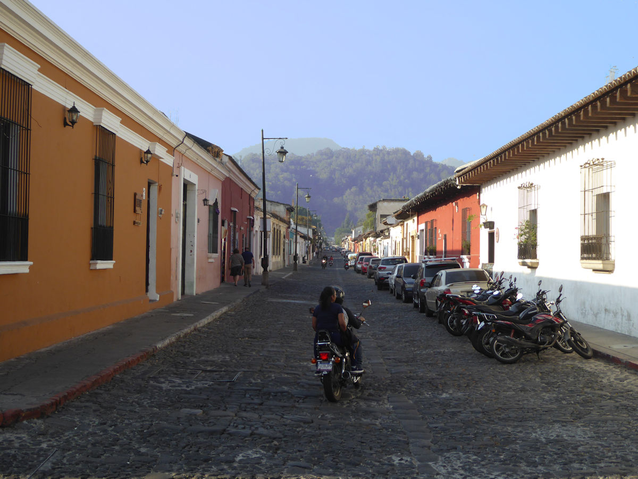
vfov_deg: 29.1
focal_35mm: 50
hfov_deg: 38.2
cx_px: 319
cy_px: 240
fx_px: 922
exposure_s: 1/320
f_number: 4.1
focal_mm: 9
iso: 100
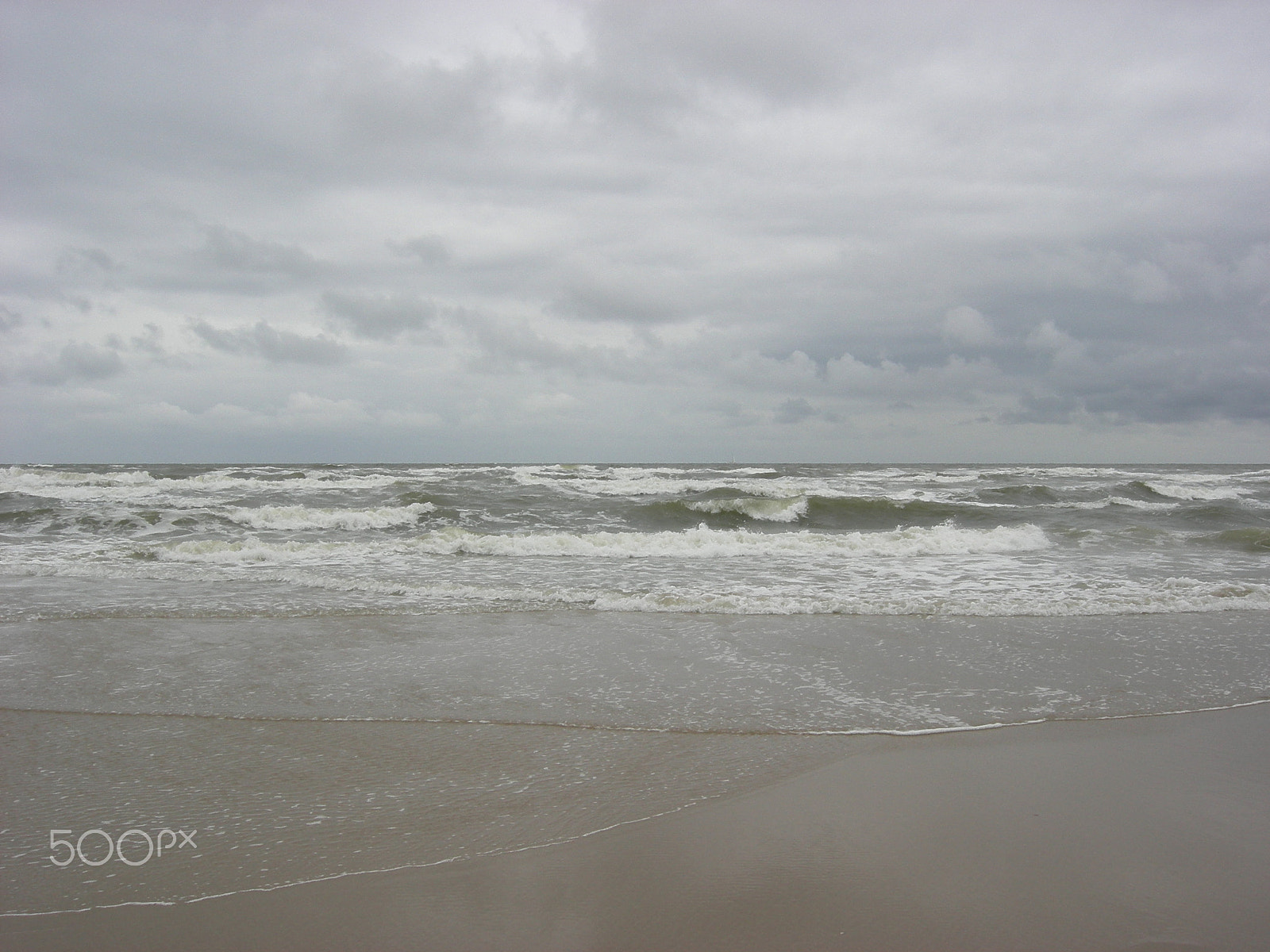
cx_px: 635
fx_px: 1321
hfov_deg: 51.4
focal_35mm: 36
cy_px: 476
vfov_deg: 39.7
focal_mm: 7.5
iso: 64
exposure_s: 1/220
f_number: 5.4
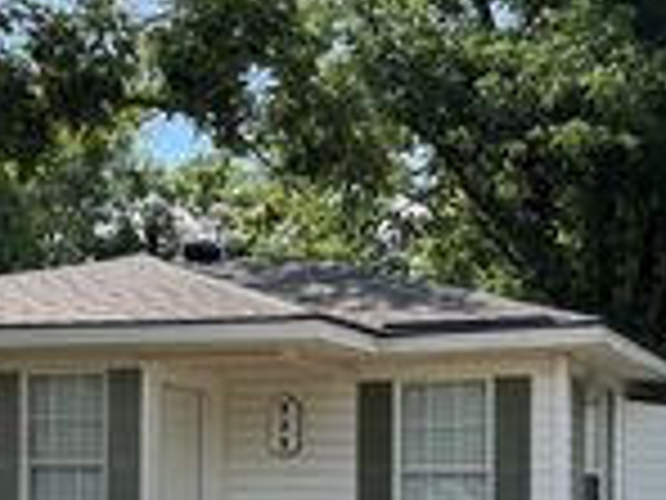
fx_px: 1558
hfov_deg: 24.1
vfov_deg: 17.8
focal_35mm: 81
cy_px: 484
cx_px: 328
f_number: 1.78
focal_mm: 6.76
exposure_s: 1/1721
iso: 80
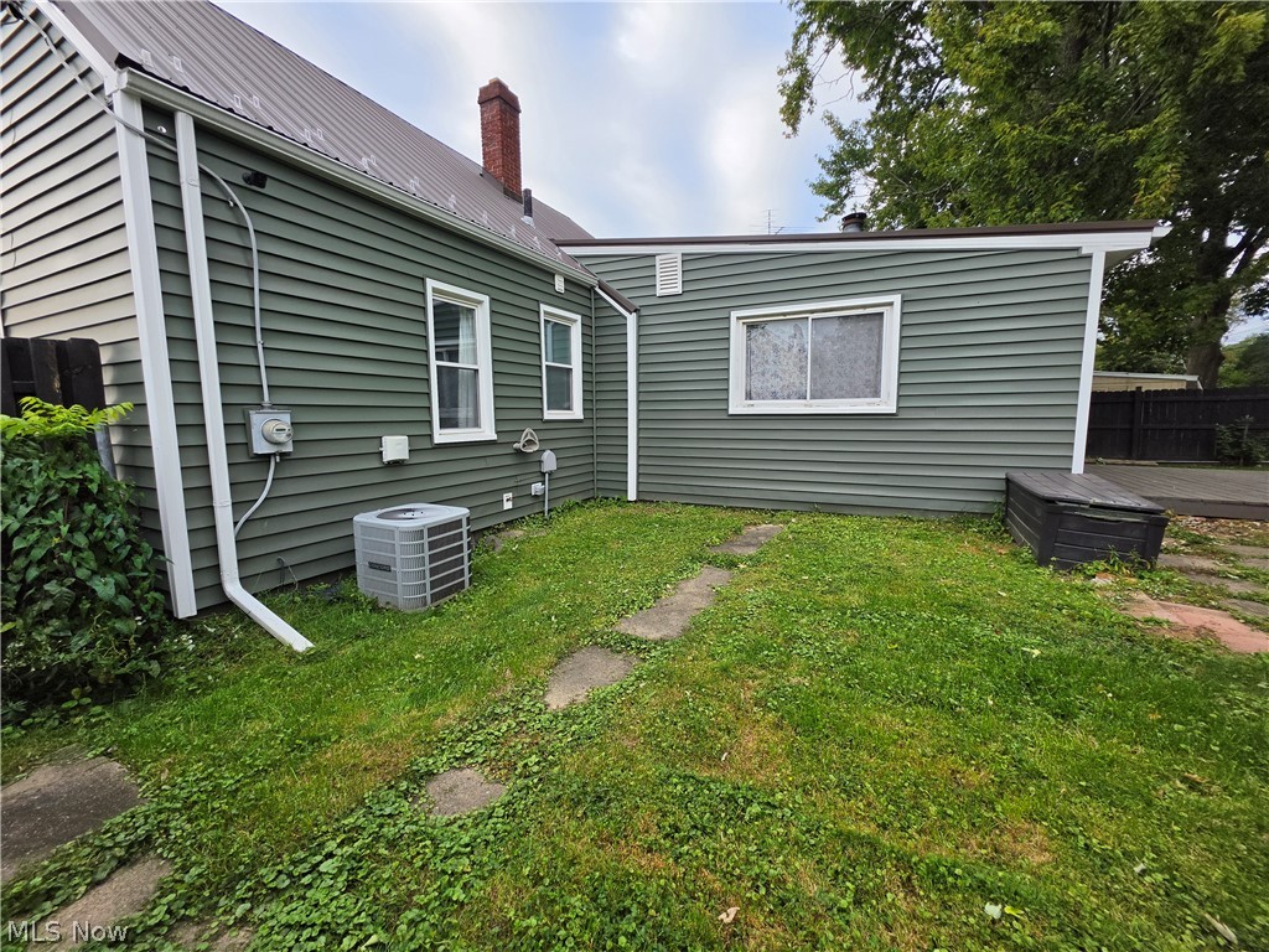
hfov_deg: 106.2
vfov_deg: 89.9
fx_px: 477
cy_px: 476
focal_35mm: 13
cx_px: 634
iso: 32
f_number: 1.9
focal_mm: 2.2
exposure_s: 1/479
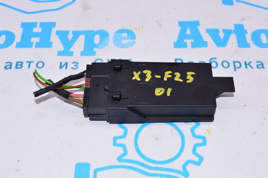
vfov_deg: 23.7
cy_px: 89
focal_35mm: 57
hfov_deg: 35.1
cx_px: 134
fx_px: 424
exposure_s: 1/200
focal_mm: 38
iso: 1600
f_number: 8
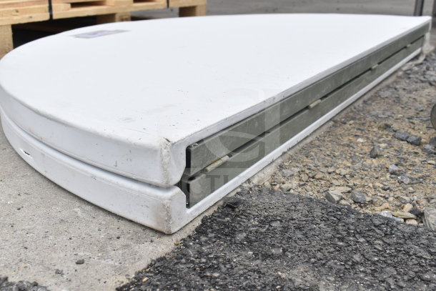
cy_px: 146
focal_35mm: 42
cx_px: 218
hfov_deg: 46.4
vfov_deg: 31.9
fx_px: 509
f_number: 7.1
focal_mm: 28
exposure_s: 1/200
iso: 200
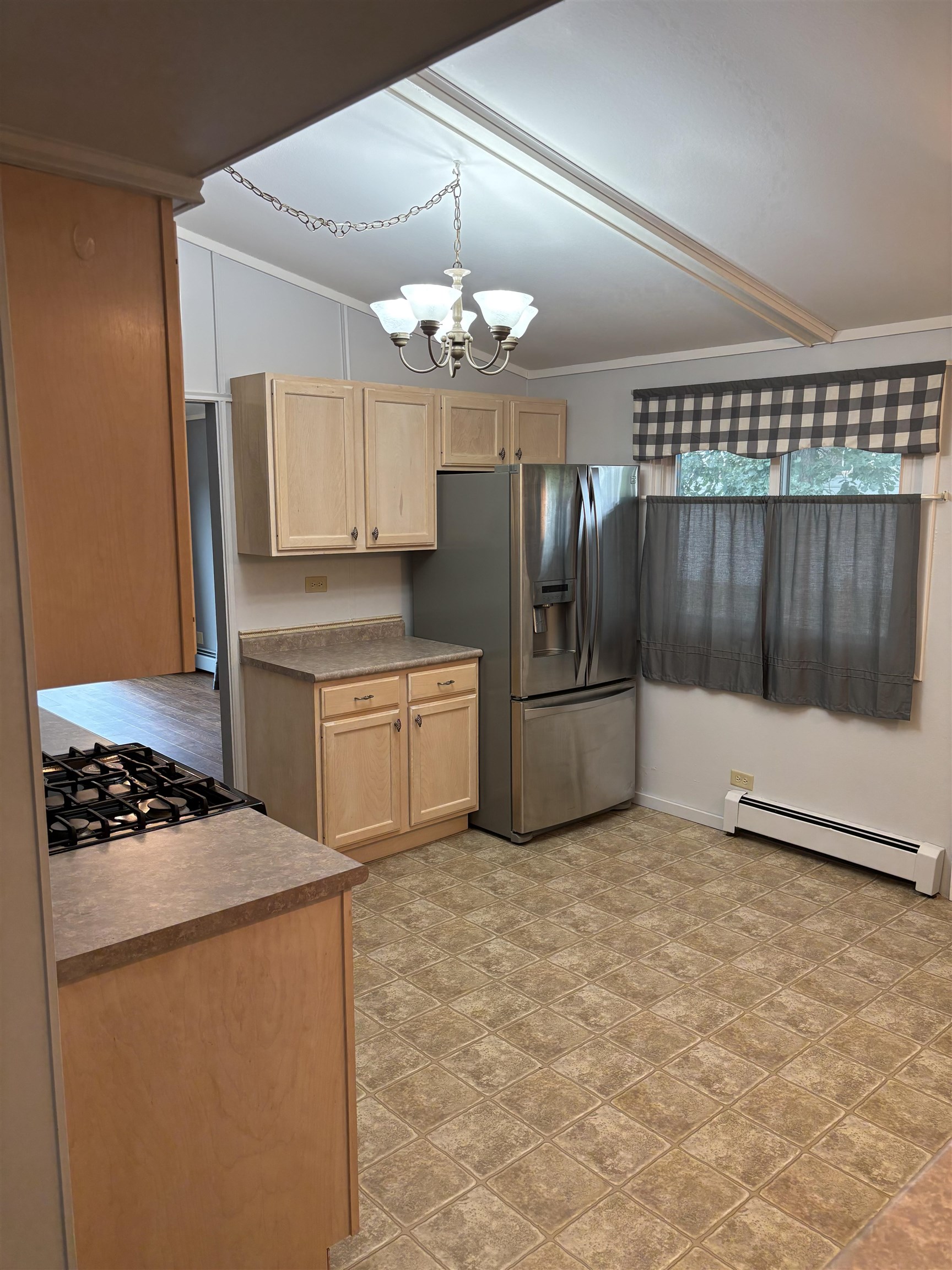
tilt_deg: -8.2
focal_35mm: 26
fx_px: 953
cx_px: 476
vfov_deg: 67.3
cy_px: 635
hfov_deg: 53.1
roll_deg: -0.4
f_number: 1.6
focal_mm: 5.96
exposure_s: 1/120
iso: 125
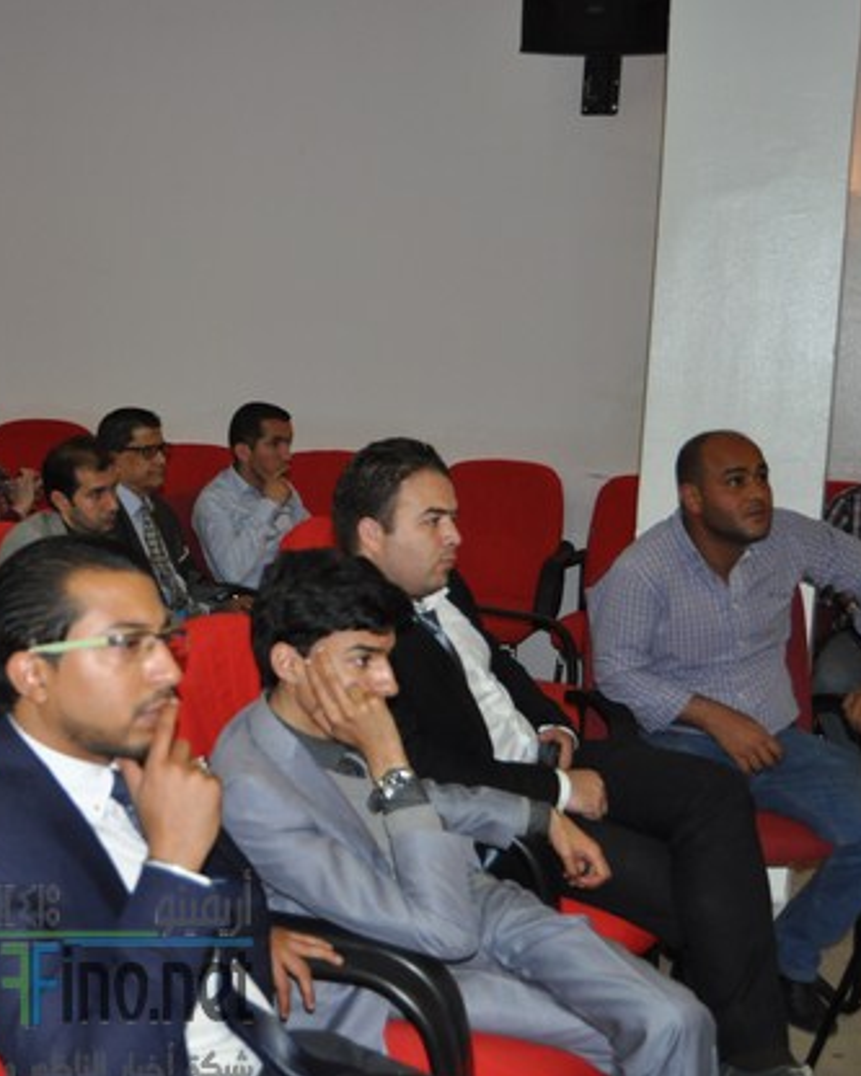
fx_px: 1583
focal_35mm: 50
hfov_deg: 29.2
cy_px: 539
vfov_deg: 37.5
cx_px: 88
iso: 800
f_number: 3.8
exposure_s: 1/60
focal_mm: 23
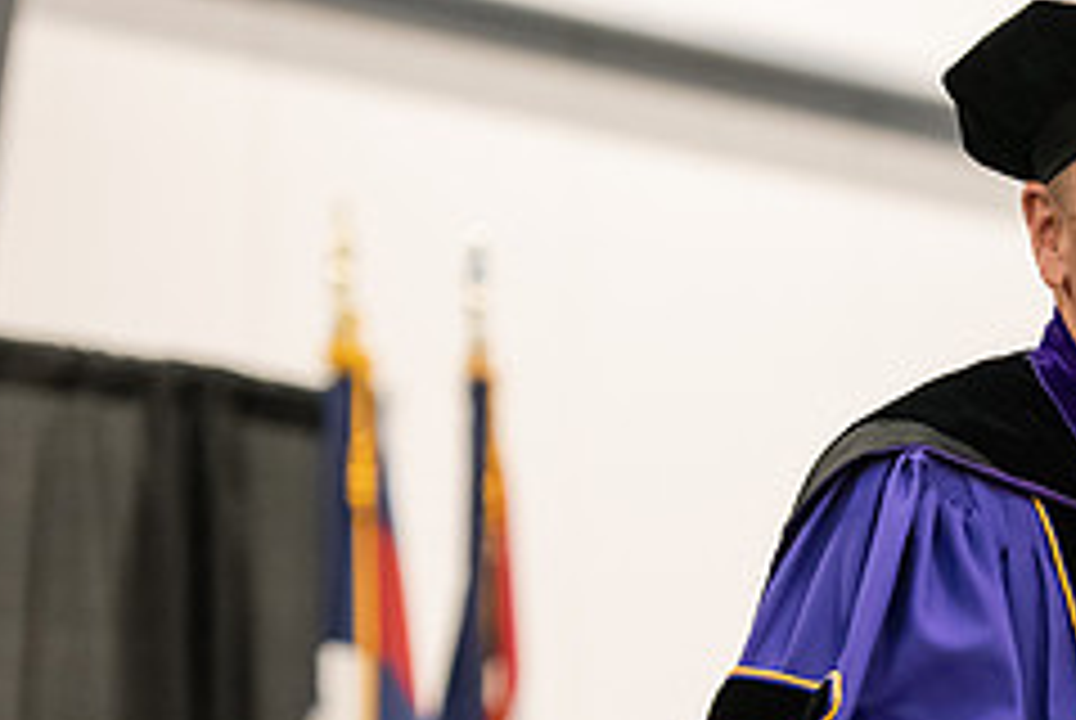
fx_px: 8708
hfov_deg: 7.0
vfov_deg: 4.7
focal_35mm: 291
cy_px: 722
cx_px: 1144
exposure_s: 1/200
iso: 3200
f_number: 3.5
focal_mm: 120
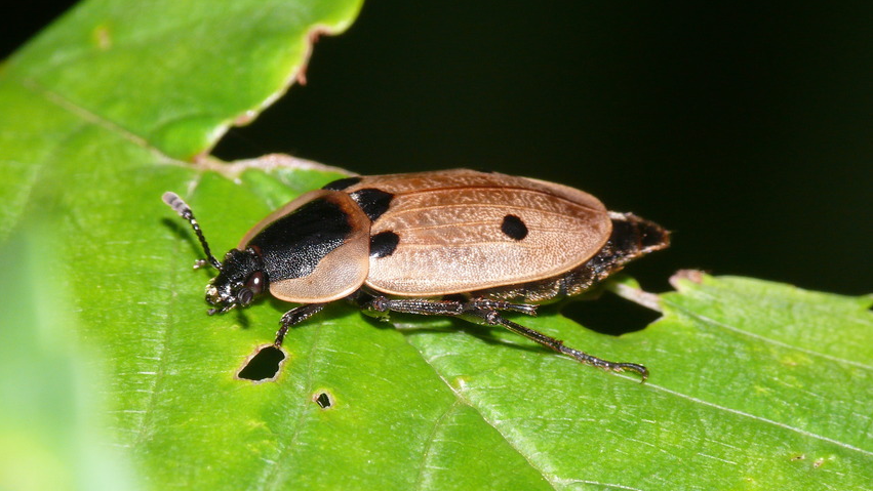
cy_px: 253
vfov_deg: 4.7
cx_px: 436
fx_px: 6020
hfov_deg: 8.3
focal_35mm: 260
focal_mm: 50.3
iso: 200
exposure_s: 1/640
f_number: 11
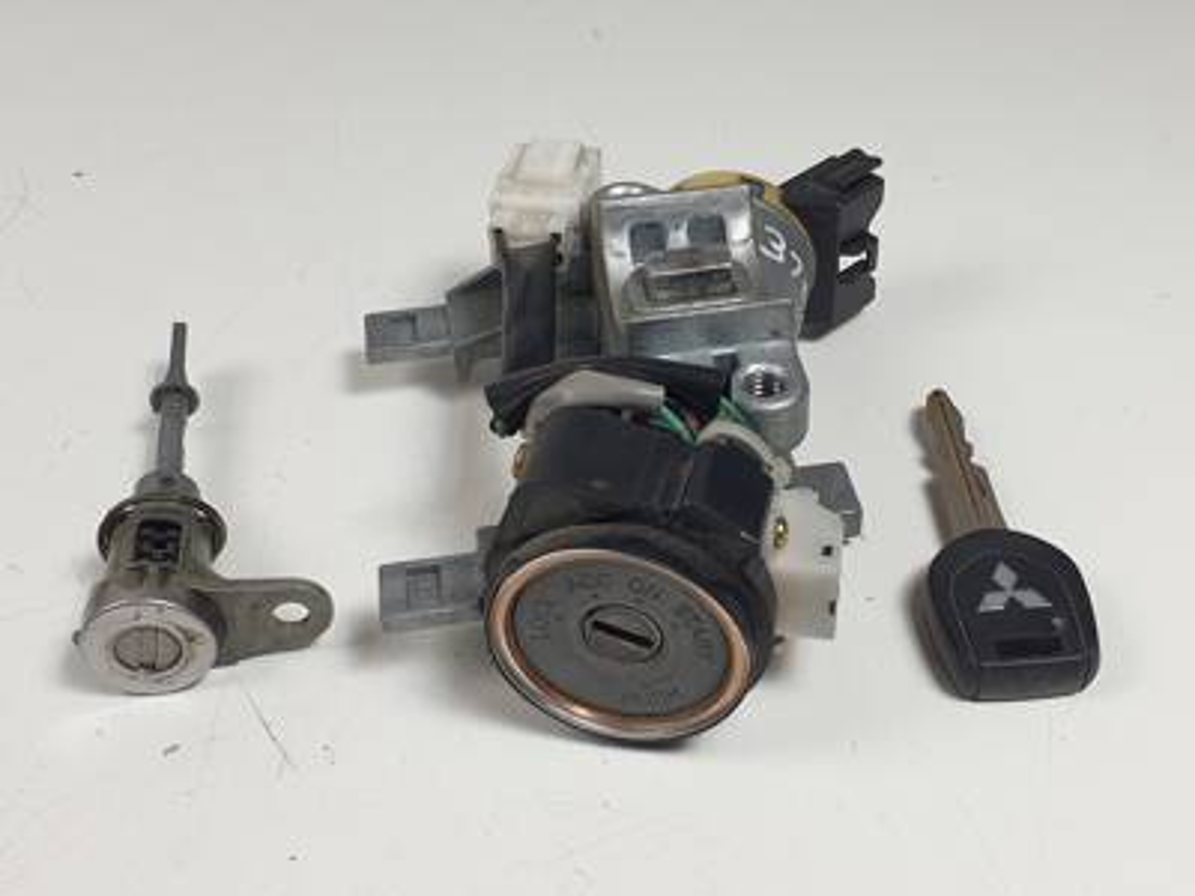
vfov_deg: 53.1
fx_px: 898
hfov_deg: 67.3
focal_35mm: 26
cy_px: 448
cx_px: 598
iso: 50
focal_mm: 4.3
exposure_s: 1/158
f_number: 2.4
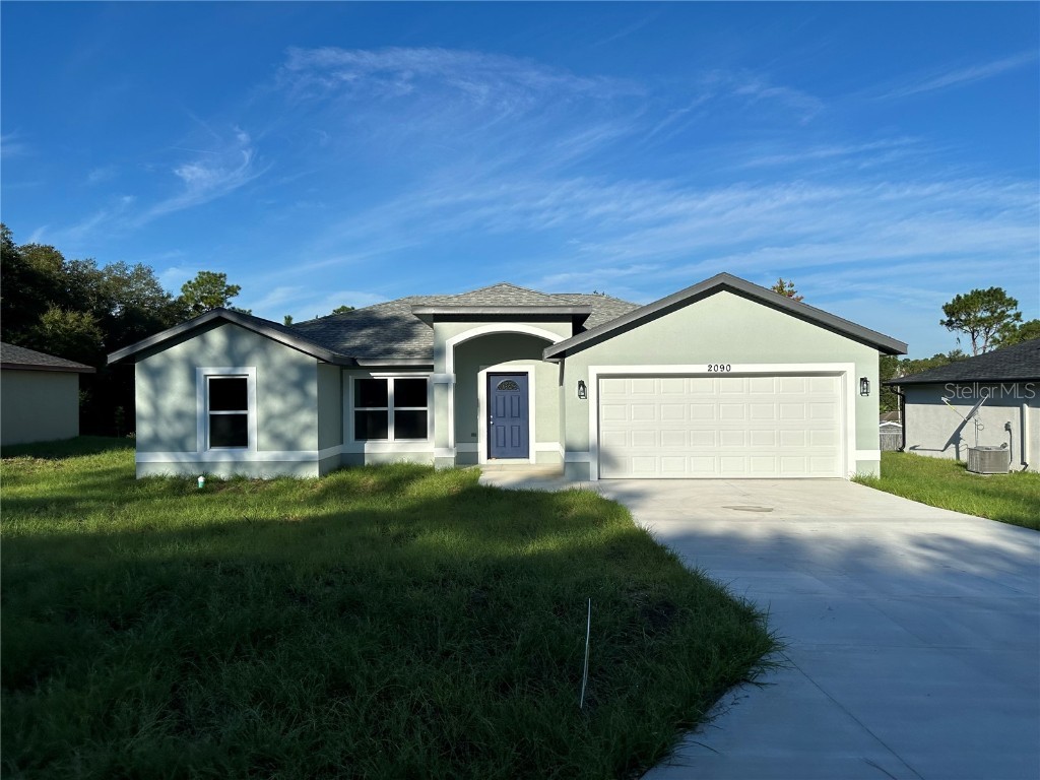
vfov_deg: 56.8
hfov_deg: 71.6
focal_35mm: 24
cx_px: 520
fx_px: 721
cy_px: 390
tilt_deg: -1.2
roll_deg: -1.4
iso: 80
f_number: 1.78
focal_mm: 6.86
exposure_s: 1/8197
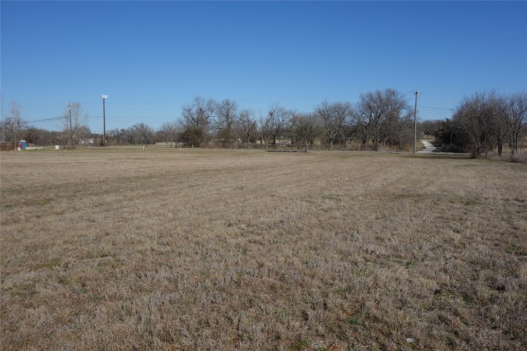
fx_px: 410
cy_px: 176
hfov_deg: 65.5
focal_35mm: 28
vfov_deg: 46.4
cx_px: 264
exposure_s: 1/800
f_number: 5.6
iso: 125
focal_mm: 10.4
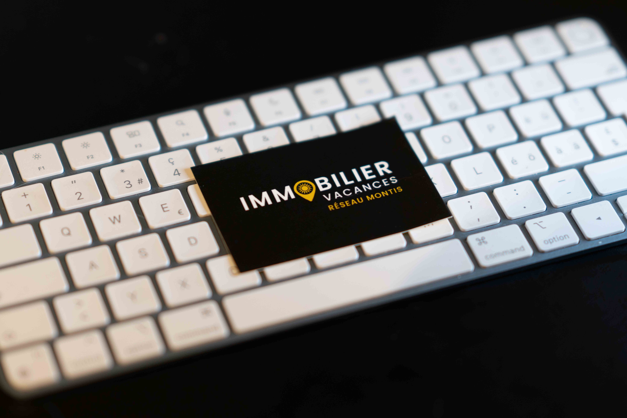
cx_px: 314
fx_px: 1481
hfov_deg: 23.9
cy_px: 209
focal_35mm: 85
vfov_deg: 16.1
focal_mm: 85
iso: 250
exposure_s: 1/60
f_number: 1.4
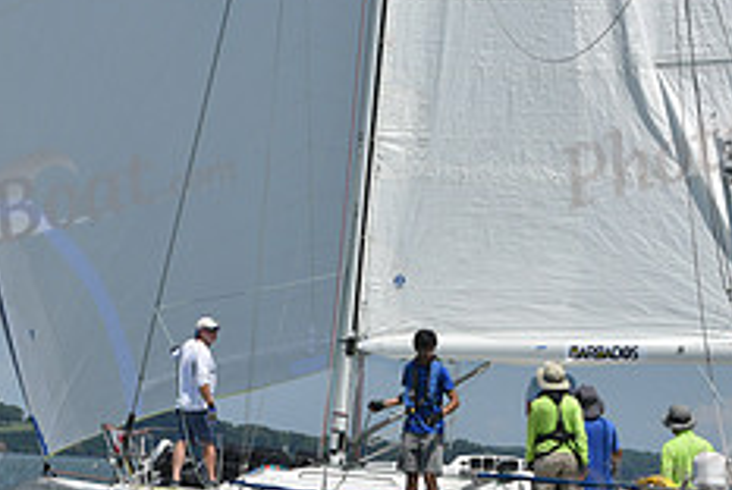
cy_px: 335
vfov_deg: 7.9
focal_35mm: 174
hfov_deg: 11.8
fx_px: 3542
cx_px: 402
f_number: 11
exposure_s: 1/1000
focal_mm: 70
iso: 320
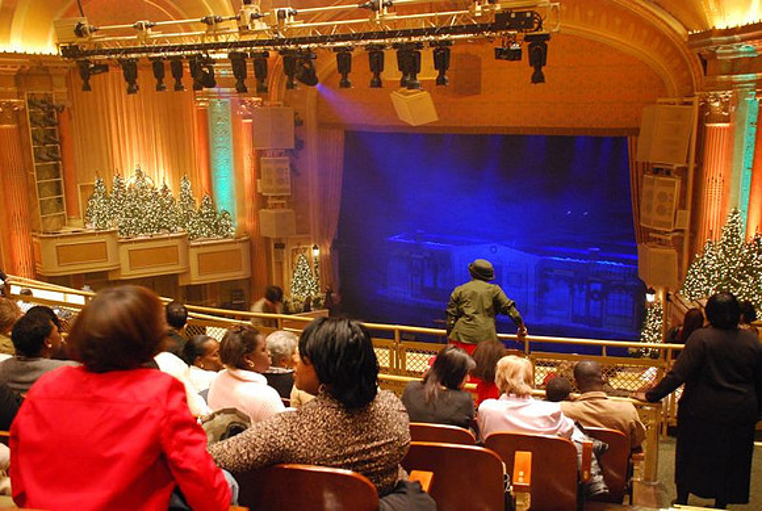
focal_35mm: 36
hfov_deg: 53.0
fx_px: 763
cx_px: 381
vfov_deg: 37.0
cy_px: 256
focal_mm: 24
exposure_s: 1/13
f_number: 4
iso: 1600
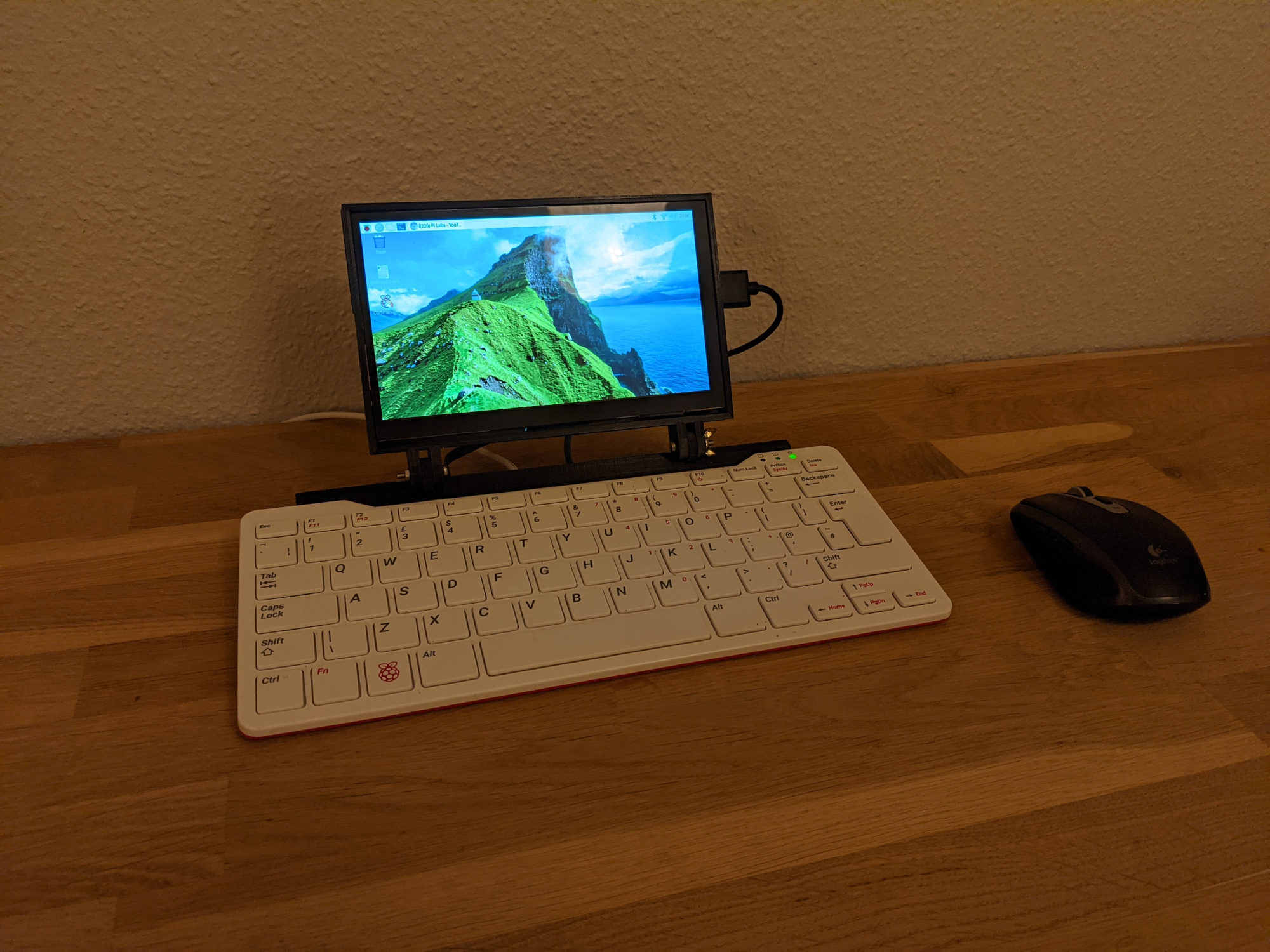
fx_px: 991
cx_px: 635
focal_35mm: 27
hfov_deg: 65.3
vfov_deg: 51.4
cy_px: 476
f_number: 1.73
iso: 96
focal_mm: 4.38
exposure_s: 1/25
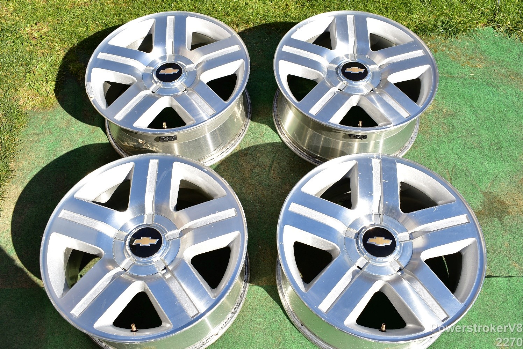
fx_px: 480
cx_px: 262
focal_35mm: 33
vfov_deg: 40.0
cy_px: 174
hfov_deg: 57.2
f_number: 8
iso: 100
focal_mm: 22
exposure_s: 1/160
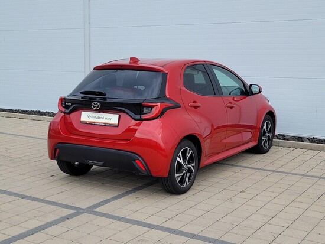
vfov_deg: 53.1
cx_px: 162
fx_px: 244
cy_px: 122
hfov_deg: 67.3
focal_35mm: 26
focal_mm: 5.4
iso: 40
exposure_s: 1/641
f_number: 1.8
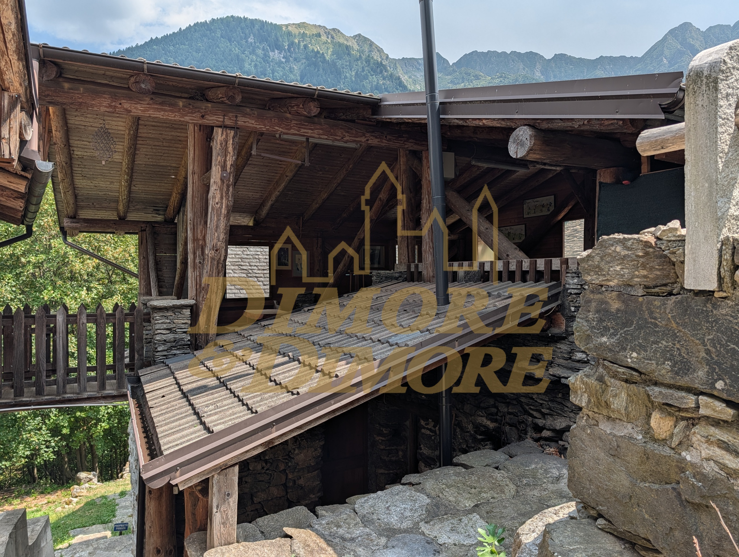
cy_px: 278
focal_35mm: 24
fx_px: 513
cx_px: 370
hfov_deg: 71.5
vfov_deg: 56.9
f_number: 1.68
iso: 13
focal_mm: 6.9
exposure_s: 1/584
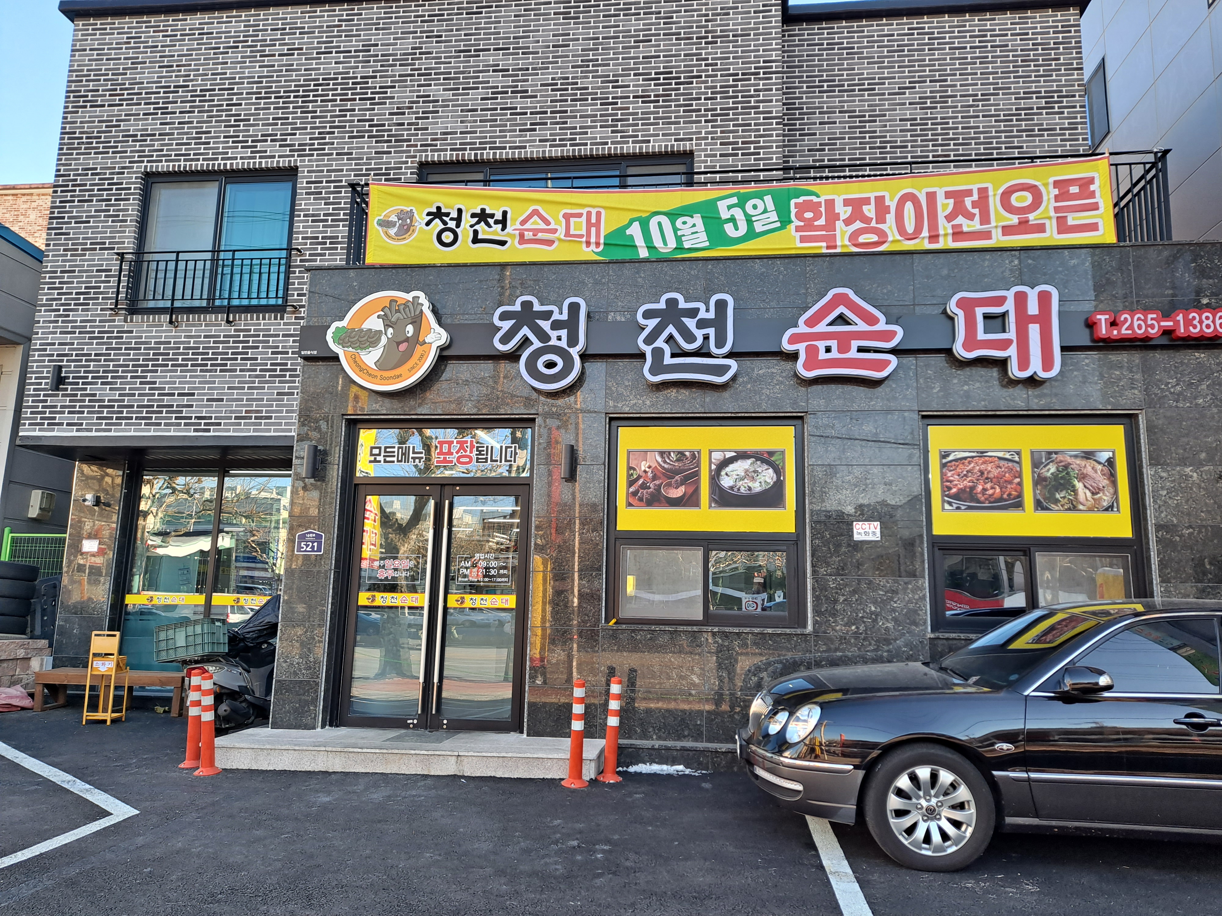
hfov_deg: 69.4
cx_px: 611
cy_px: 458
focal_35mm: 25
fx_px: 883
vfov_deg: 54.9
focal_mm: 4.6
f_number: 2
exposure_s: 1/146
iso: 32
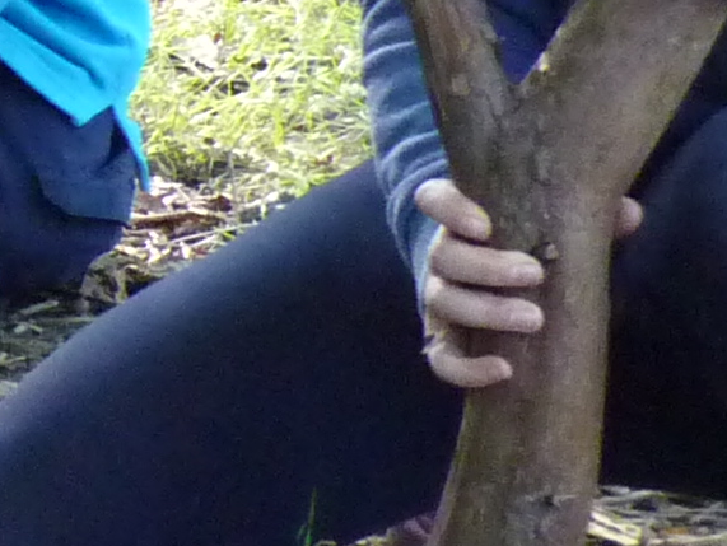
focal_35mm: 238
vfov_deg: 6.2
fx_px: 5002
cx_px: -1439
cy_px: -195
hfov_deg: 7.4
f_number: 3
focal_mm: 6
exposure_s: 1/30
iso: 400
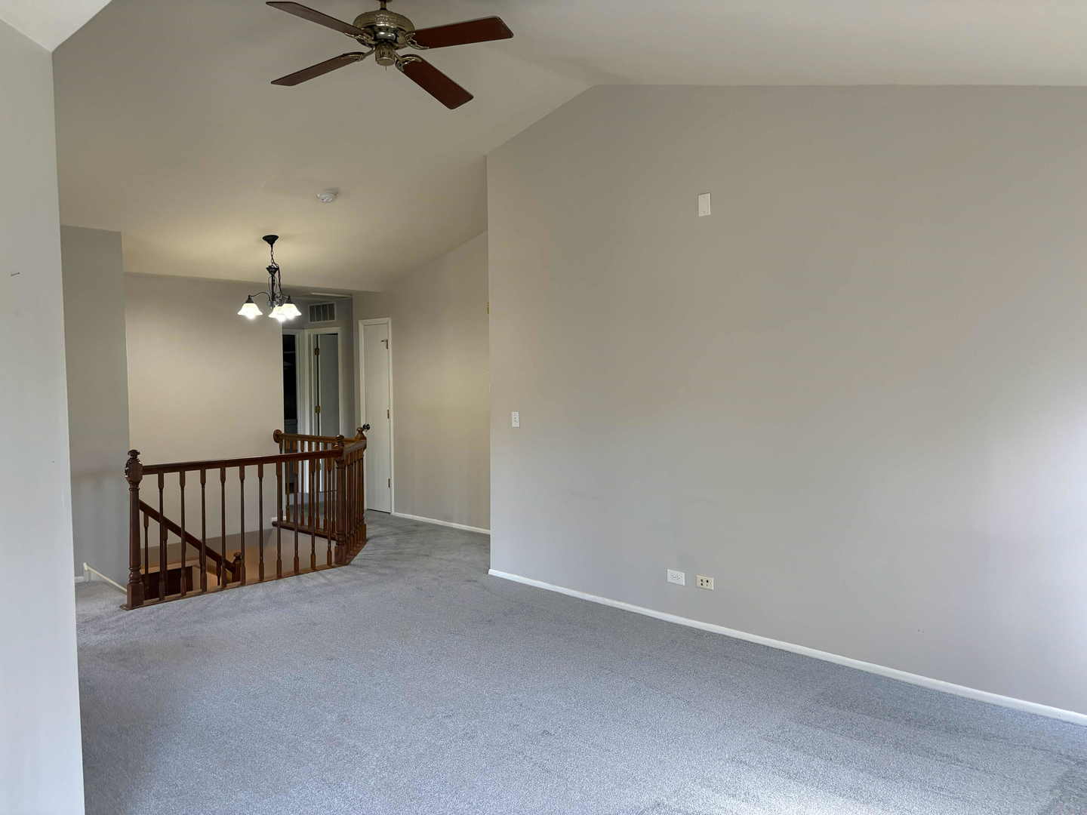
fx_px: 816
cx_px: 544
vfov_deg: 53.1
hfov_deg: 67.3
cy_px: 408
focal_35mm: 26
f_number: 1.6
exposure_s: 1/120
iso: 125
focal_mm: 5.96
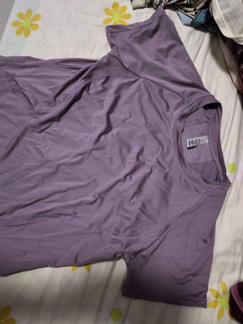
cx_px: 122
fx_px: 225
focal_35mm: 24
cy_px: 162
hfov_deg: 56.8
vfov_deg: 71.6
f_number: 1.6
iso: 500
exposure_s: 1/33.3
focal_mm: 5.34
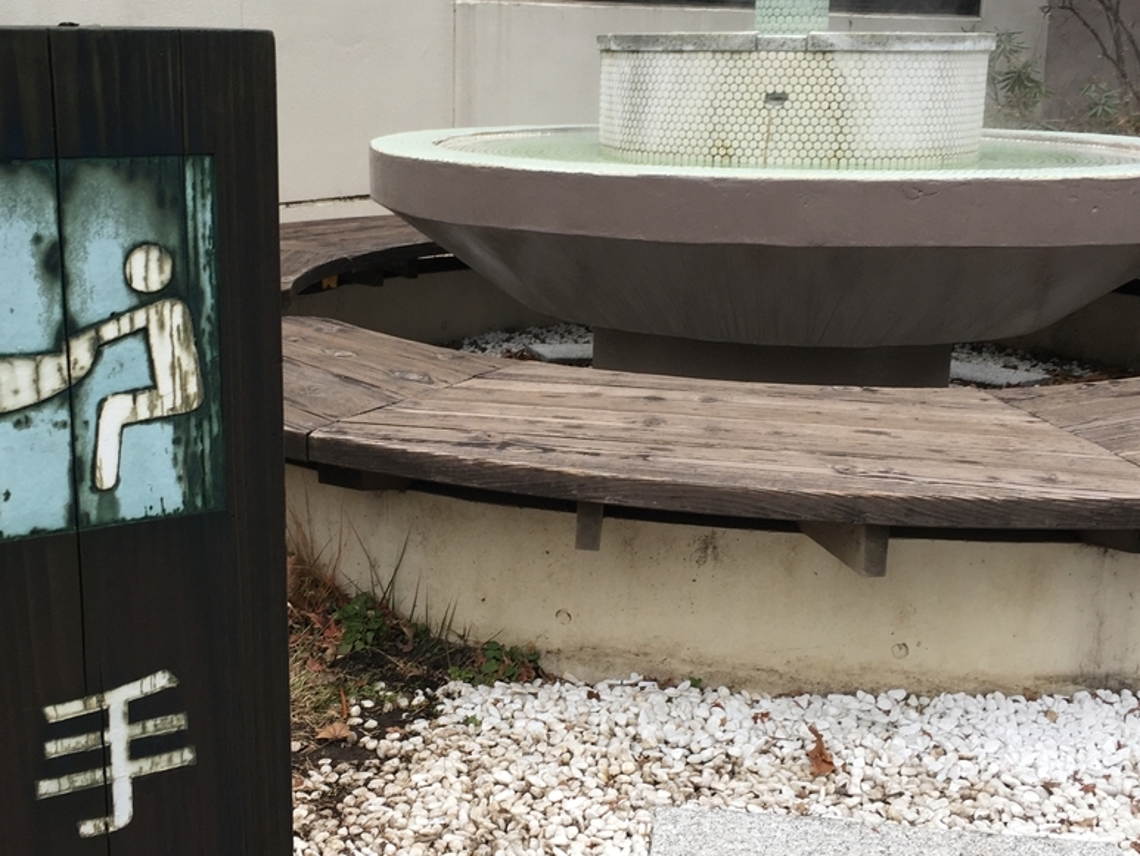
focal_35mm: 45
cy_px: 390
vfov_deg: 32.2
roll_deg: -1.0
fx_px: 1482
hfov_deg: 42.0
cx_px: 496
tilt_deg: -13.0
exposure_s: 1/120
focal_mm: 4.15
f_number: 2.2
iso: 25
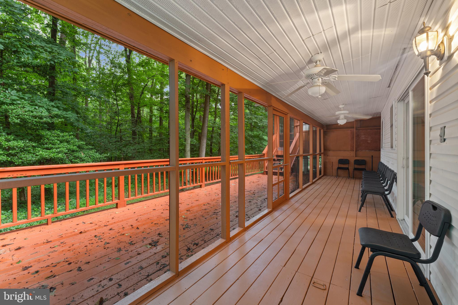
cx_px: 229
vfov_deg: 78.4
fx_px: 187
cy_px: 152
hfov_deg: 101.5
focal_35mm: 15
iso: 100
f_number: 8
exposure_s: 1/1.25
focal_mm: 14.7
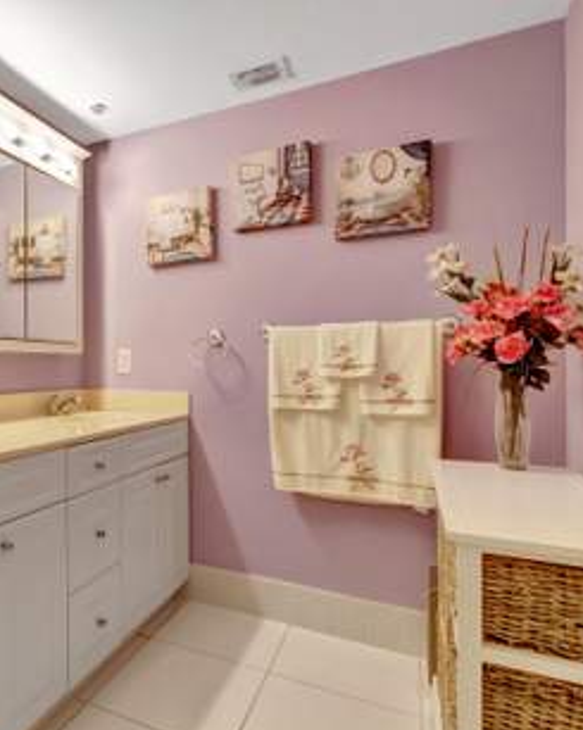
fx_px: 475
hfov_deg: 58.0
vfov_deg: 75.1
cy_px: 375
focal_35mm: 22
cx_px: 112
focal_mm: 10
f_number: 8
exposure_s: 1/15
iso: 3600
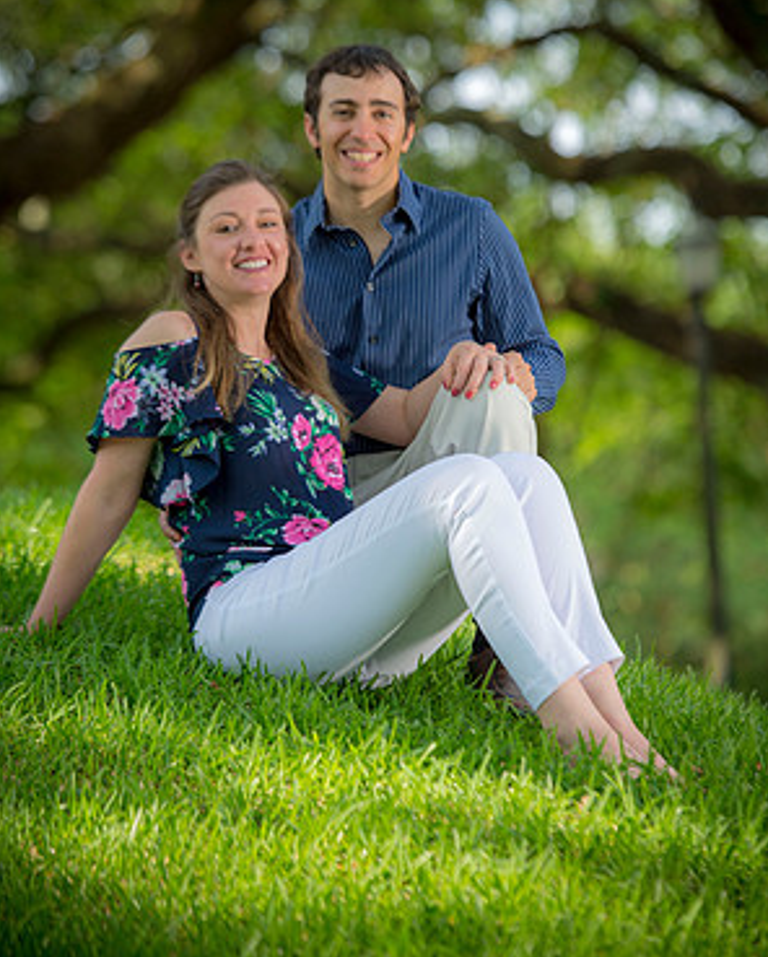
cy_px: 405
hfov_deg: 8.7
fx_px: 5021
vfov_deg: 10.9
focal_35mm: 177
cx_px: 385
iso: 200
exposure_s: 1/400
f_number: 3.5
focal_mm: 155
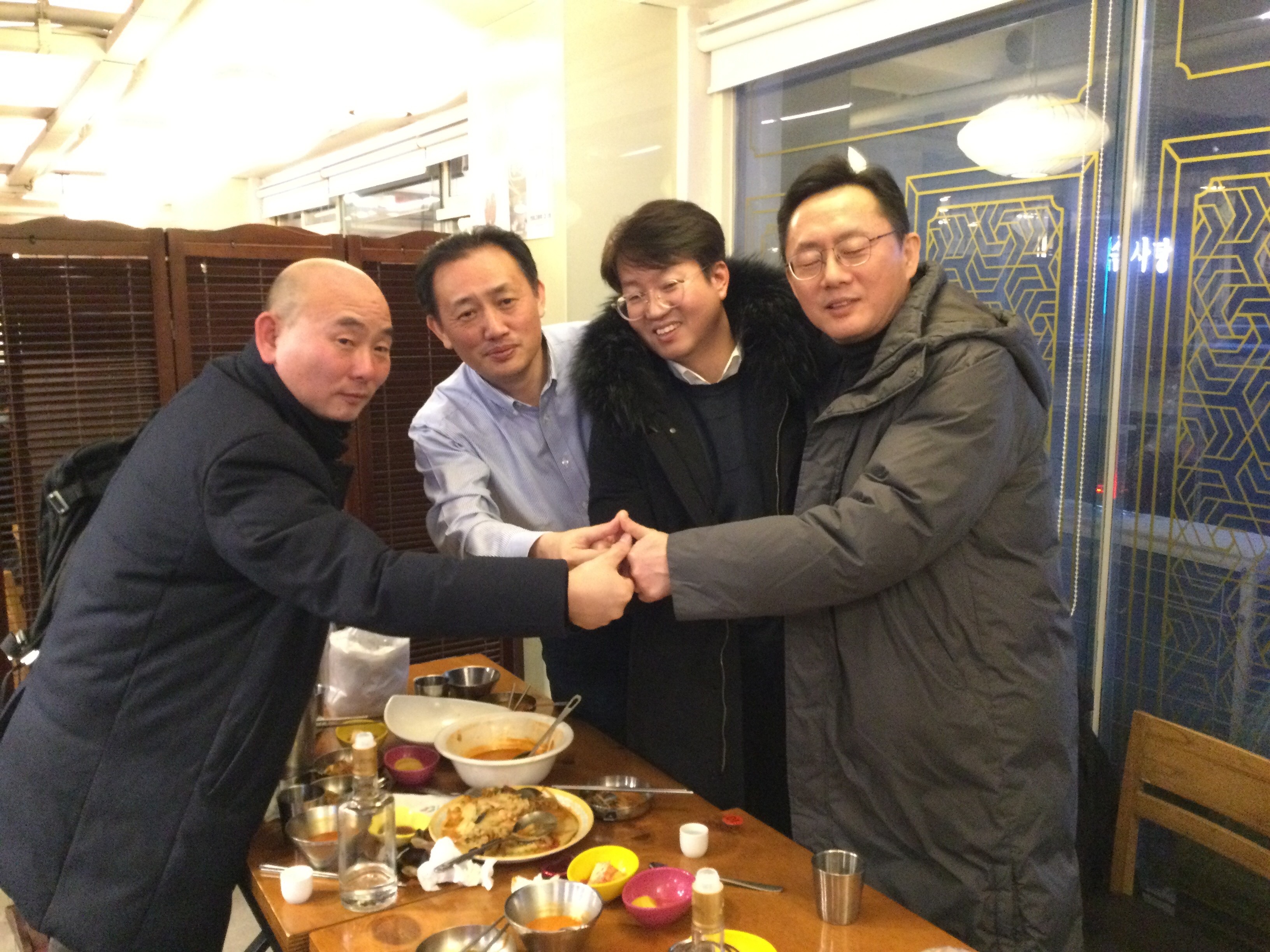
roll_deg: +0.0
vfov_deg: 45.4
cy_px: 476
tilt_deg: -9.2
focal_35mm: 31
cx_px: 635
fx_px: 1137
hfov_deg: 58.4
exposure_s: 1/15
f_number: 2.4
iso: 320
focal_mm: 3.3
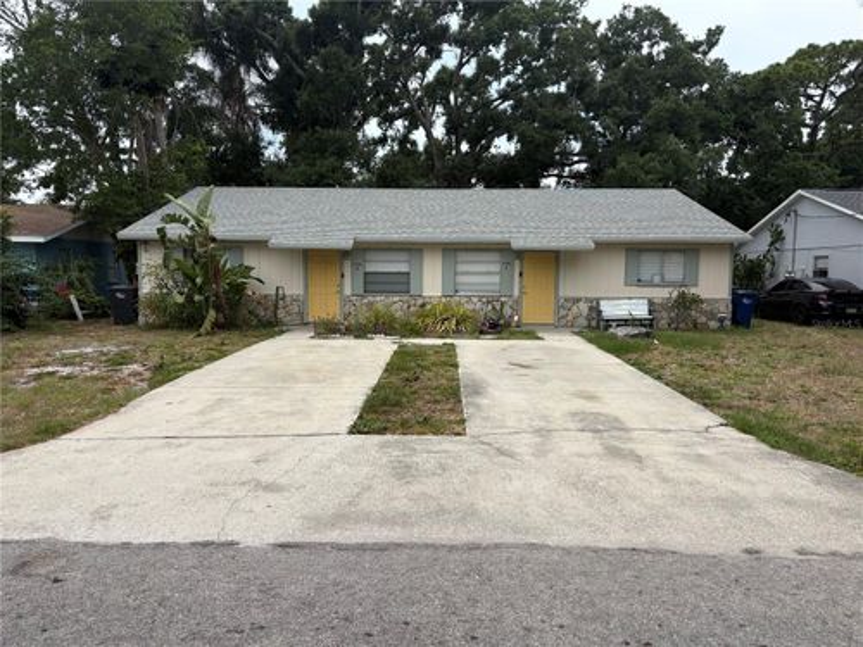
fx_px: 648
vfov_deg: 53.1
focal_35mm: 26
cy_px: 324
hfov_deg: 67.3
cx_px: 432
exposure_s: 1/3448
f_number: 1.6
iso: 50
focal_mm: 5.96
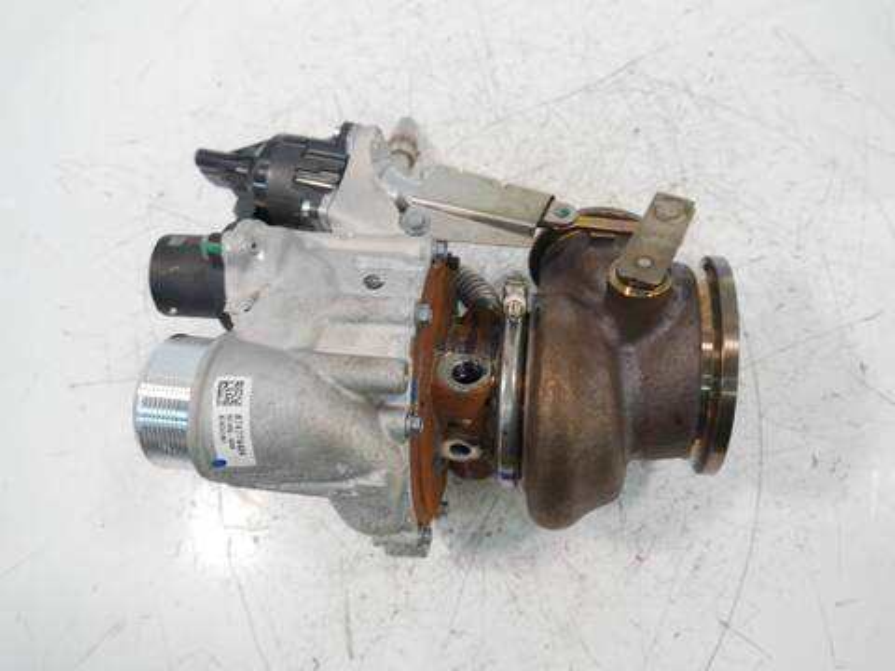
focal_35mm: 30
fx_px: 776
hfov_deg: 60.0
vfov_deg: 46.8
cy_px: 336
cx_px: 448
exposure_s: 1/60
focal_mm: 15
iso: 500
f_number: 3.6
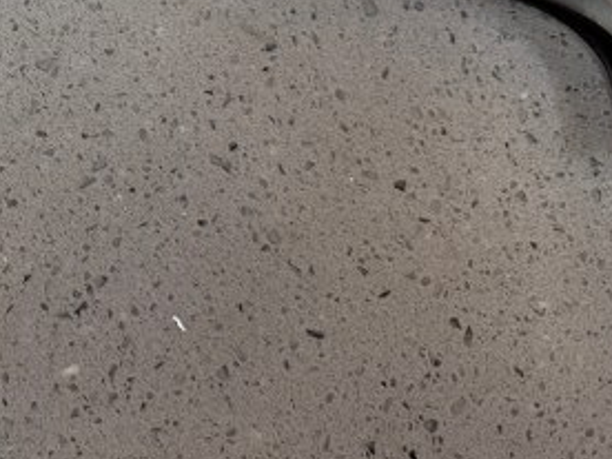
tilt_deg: -84.2
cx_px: -322
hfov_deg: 19.1
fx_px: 1573
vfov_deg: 15.3
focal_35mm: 89
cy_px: -239
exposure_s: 1/100
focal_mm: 6.76
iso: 125
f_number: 1.78
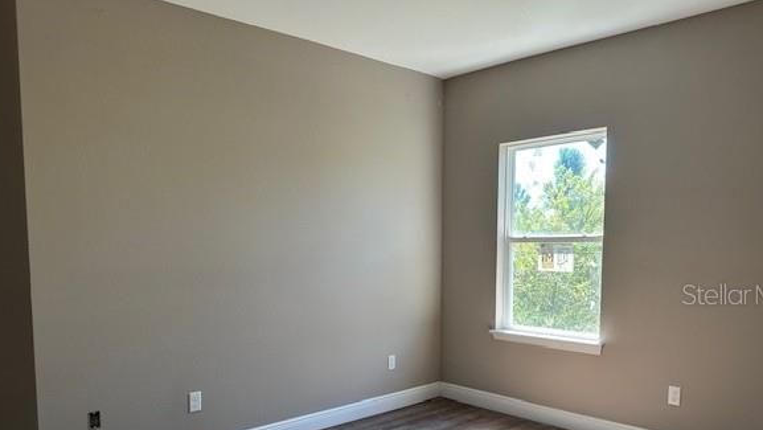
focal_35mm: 29
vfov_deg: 39.6
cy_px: 294
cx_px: 383
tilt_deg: -4.3
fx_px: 587
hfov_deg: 66.0
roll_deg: -0.1
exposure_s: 1/165
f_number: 1.78
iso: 80
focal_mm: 6.86
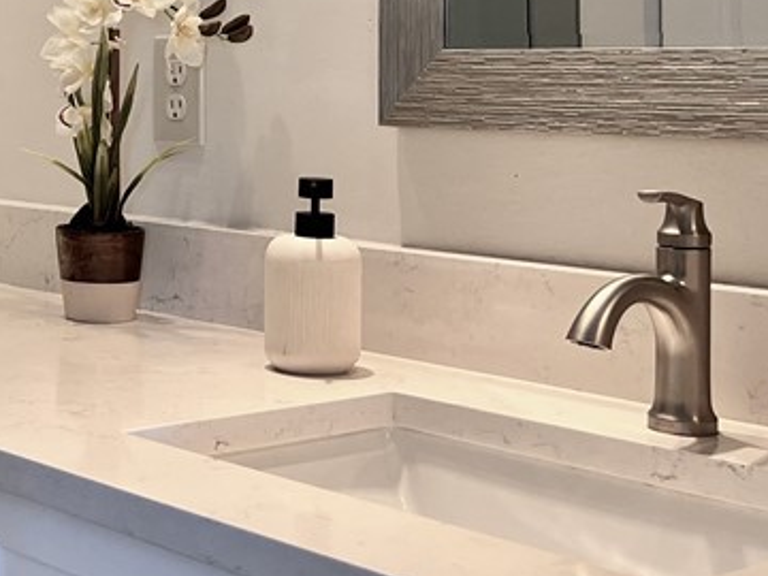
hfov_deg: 24.3
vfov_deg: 19.6
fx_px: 1642
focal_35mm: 74
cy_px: 70
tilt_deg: -1.8
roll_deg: +0.2
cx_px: -111
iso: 125
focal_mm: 5.1
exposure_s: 1/120
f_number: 1.6
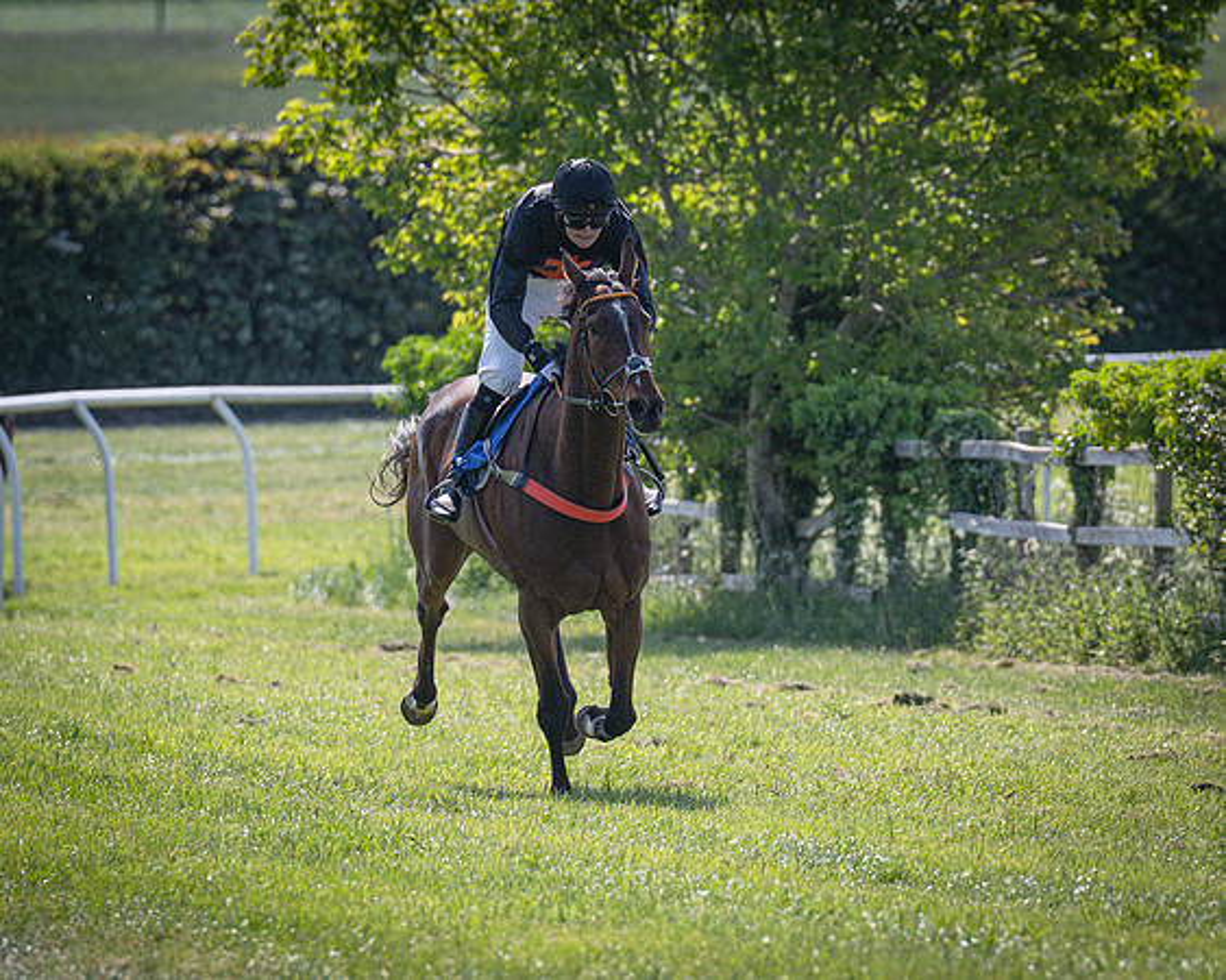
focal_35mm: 469
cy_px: 395
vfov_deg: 3.3
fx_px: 16998
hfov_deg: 4.1
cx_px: 620
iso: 400
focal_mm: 200
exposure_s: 1/3200
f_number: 4
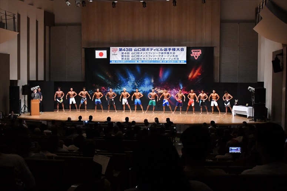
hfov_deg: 46.4
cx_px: 144
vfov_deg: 31.9
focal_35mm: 42
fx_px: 335
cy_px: 96
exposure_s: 1/400
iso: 8000
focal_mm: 28
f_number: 5.6
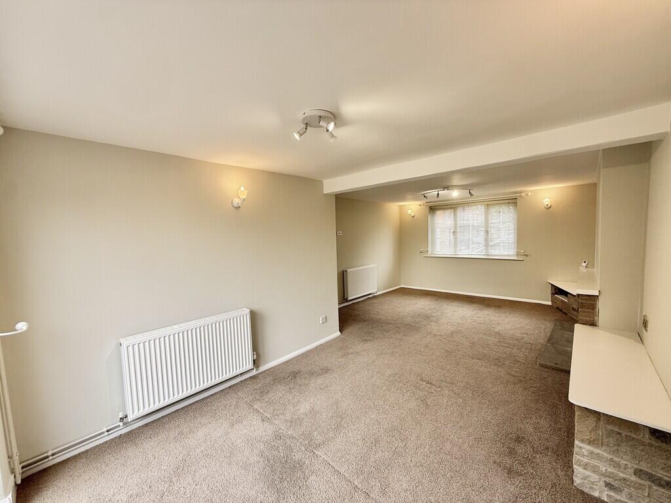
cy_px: 252
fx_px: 271
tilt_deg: -2.9
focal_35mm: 14
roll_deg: +1.9
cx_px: 336
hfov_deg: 102.1
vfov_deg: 85.7
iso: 80
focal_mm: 2.22
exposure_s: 1/99
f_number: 2.2
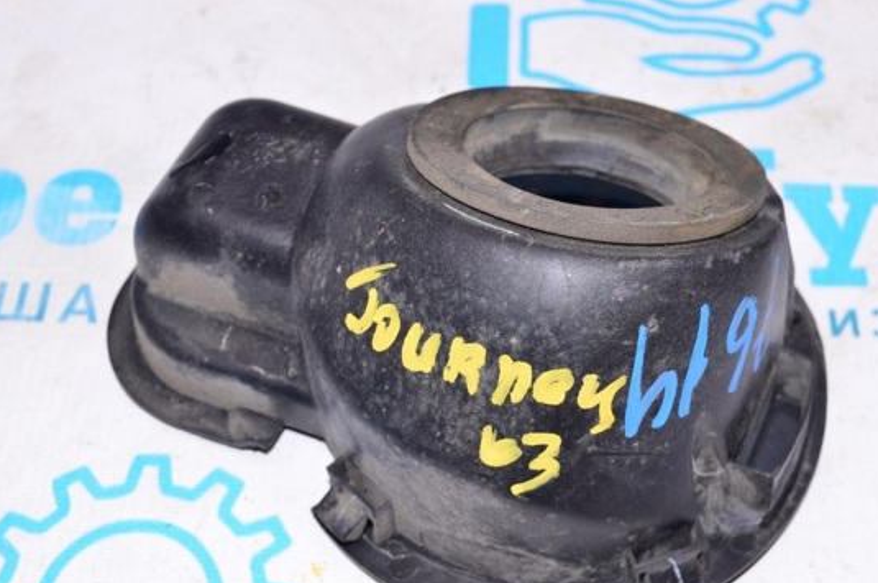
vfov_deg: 22.2
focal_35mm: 61
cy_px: 347
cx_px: 520
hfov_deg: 32.8
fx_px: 1485
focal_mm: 34
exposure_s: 1/160
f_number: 8
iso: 1600
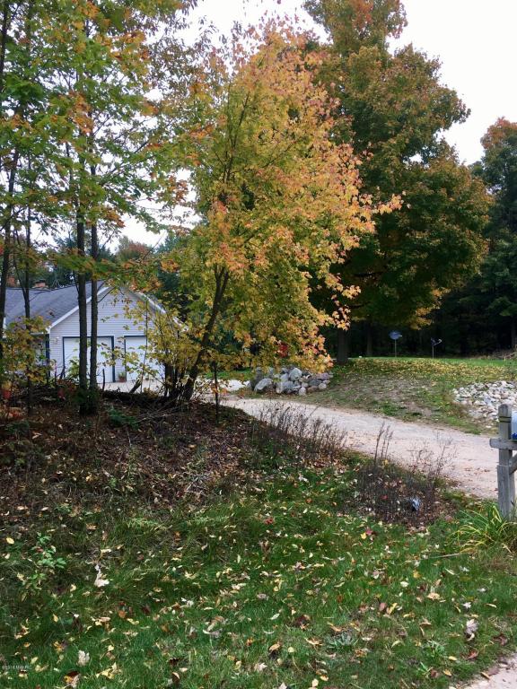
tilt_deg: +0.4
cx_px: 258
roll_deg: +1.3
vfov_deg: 61.7
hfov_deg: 48.2
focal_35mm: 29
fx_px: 577
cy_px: 344
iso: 25
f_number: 2.2
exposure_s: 1/138
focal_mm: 4.15
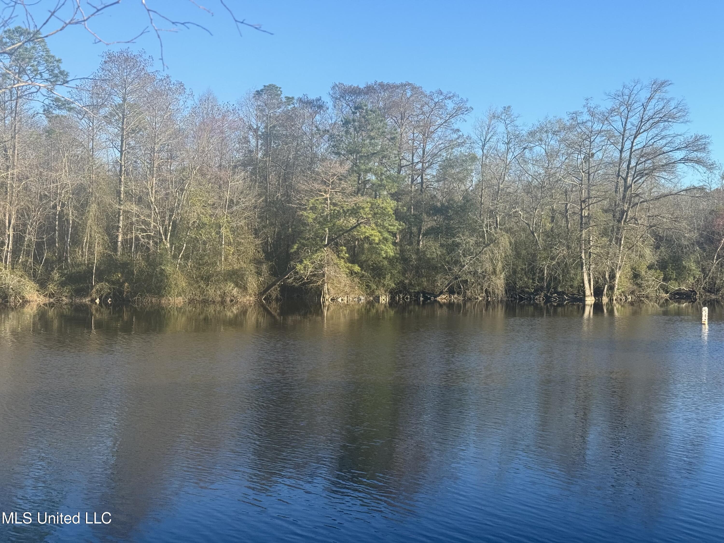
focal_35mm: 48
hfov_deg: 39.7
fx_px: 1004
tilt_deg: -0.2
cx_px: 362
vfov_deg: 30.3
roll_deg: -0.8
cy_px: 272
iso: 64
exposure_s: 1/1366
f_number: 1.78
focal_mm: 6.86
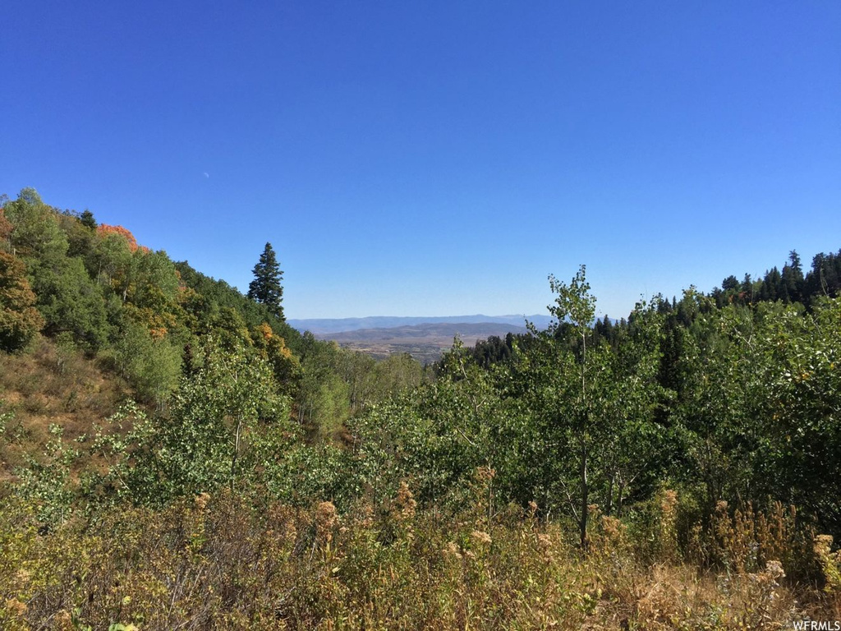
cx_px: 420
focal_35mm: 29
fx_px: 705
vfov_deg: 48.2
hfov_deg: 61.7
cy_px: 316
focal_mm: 4.15
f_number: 2.2
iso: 32
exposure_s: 1/1883
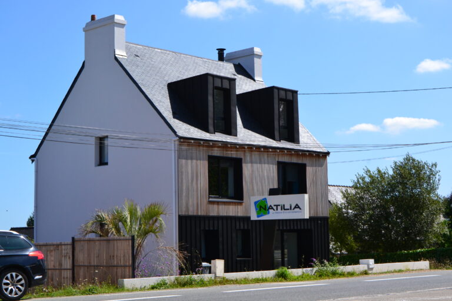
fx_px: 791
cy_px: 150
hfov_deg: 31.9
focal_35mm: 63
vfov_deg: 21.6
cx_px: 226
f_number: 11
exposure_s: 1/400
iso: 400
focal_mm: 42
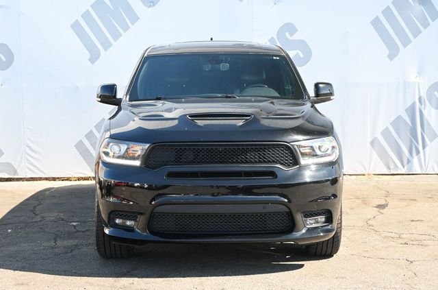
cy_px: 145
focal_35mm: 64
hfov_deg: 31.3
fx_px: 783
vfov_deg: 21.0
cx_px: 219
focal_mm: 43
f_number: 6
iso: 400
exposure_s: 1/160
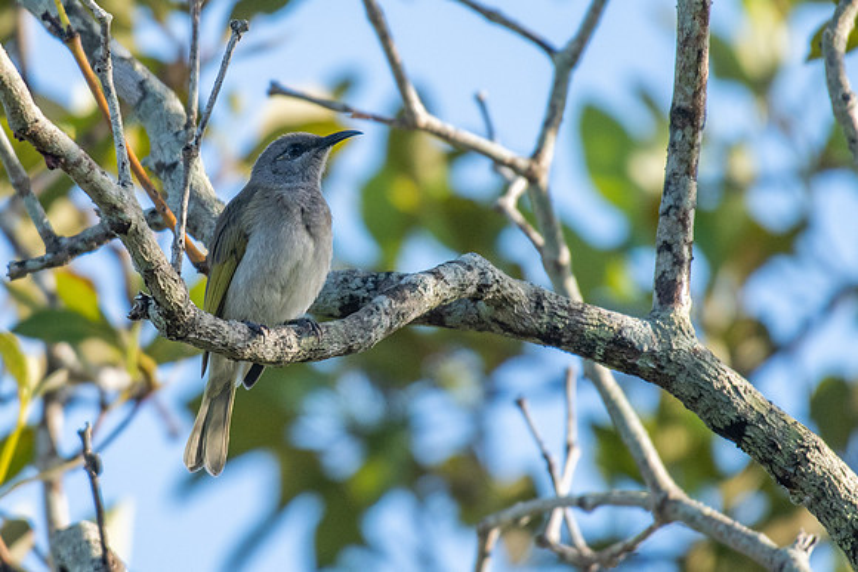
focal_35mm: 1179
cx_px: 253
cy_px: 237
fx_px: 28094
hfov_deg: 1.7
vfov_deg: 1.2
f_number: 5.6
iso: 320
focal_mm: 500
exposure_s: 1/800
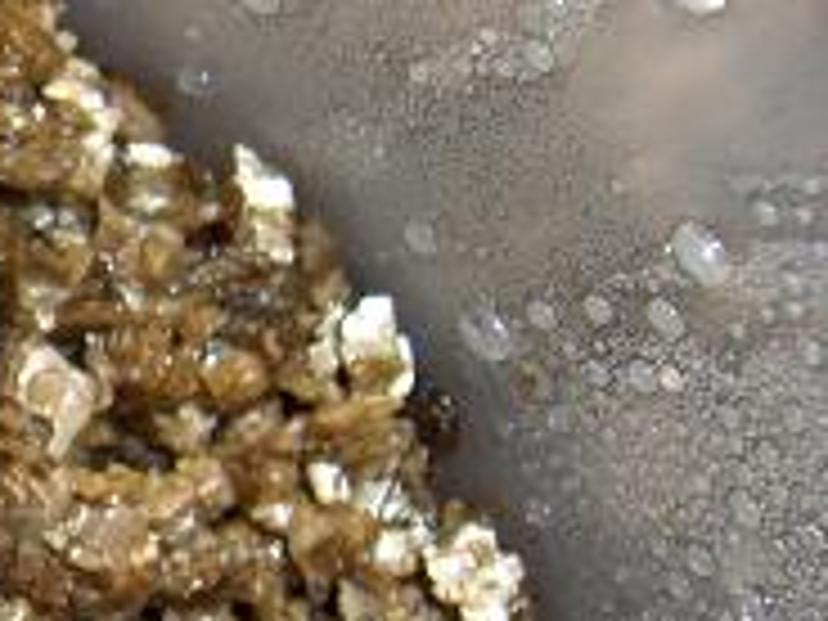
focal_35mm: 151
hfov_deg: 11.8
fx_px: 3612
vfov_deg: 9.8
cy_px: 342
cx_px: -770
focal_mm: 8
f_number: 4.8
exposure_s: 1/60
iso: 100
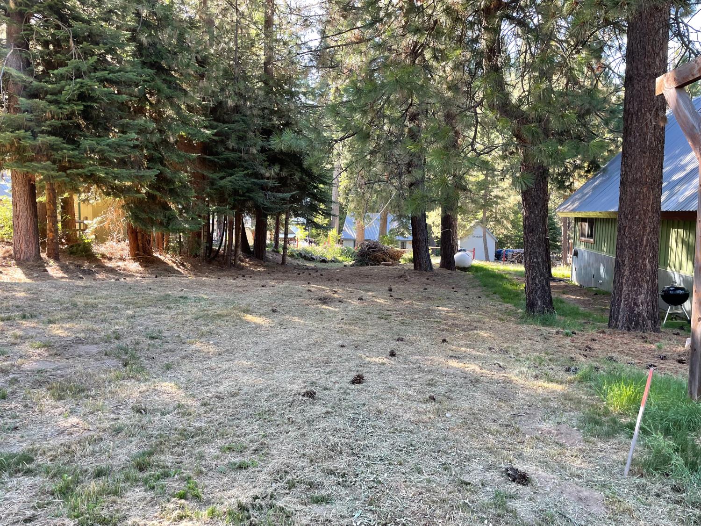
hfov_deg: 67.3
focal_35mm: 26
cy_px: 263
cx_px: 350
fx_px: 527
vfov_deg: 53.1
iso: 64
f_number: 1.6
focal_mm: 4.2
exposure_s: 1/121
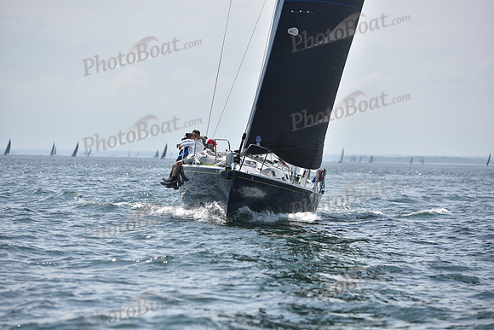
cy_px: 165
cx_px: 247
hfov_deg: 12.8
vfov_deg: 8.6
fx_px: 2196
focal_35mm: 160
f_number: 4.5
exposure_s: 1/3200
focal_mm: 160
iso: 200
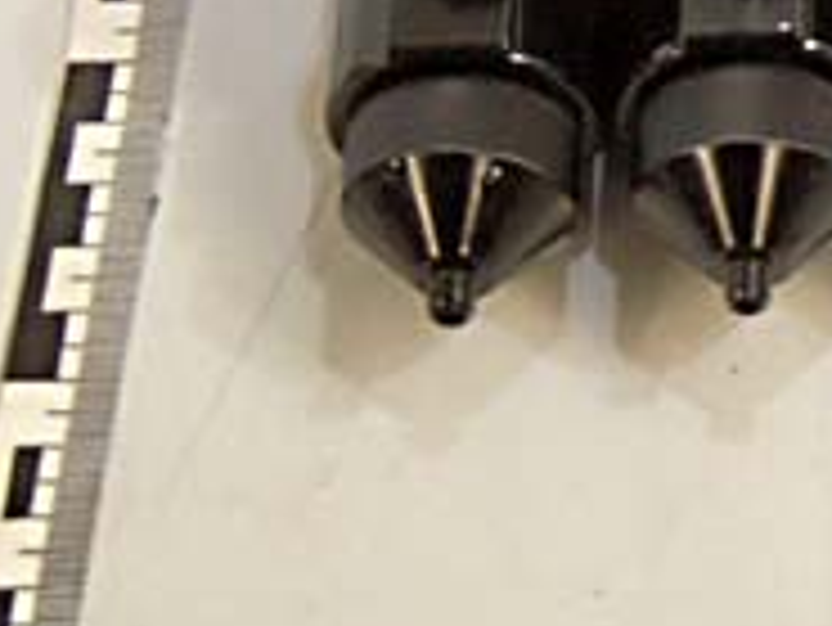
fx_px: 3584
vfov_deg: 9.7
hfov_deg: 12.6
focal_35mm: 149
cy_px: -239
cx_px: 1205
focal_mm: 7.73
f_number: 4.8
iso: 400
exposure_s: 1/13
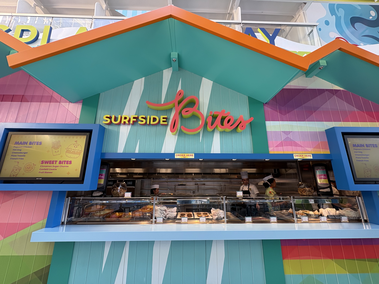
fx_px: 153
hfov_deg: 102.1
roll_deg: +0.2
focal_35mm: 14
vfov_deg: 85.7
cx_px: 190
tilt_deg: +14.3
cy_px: 142
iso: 50
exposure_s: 1/99
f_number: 2.2
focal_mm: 2.22
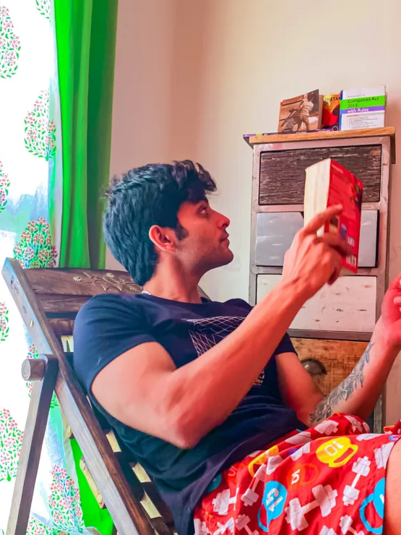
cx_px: 217
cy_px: 304
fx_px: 556
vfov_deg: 51.2
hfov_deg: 39.6
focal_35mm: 36
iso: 250
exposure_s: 1/60
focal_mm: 4.25
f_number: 1.8
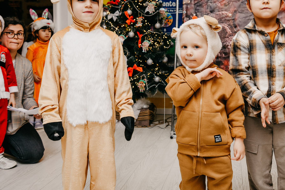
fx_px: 364
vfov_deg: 29.0
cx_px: 181
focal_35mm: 46
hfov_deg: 42.4
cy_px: 63
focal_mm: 32
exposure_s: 1/160
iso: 320
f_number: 5
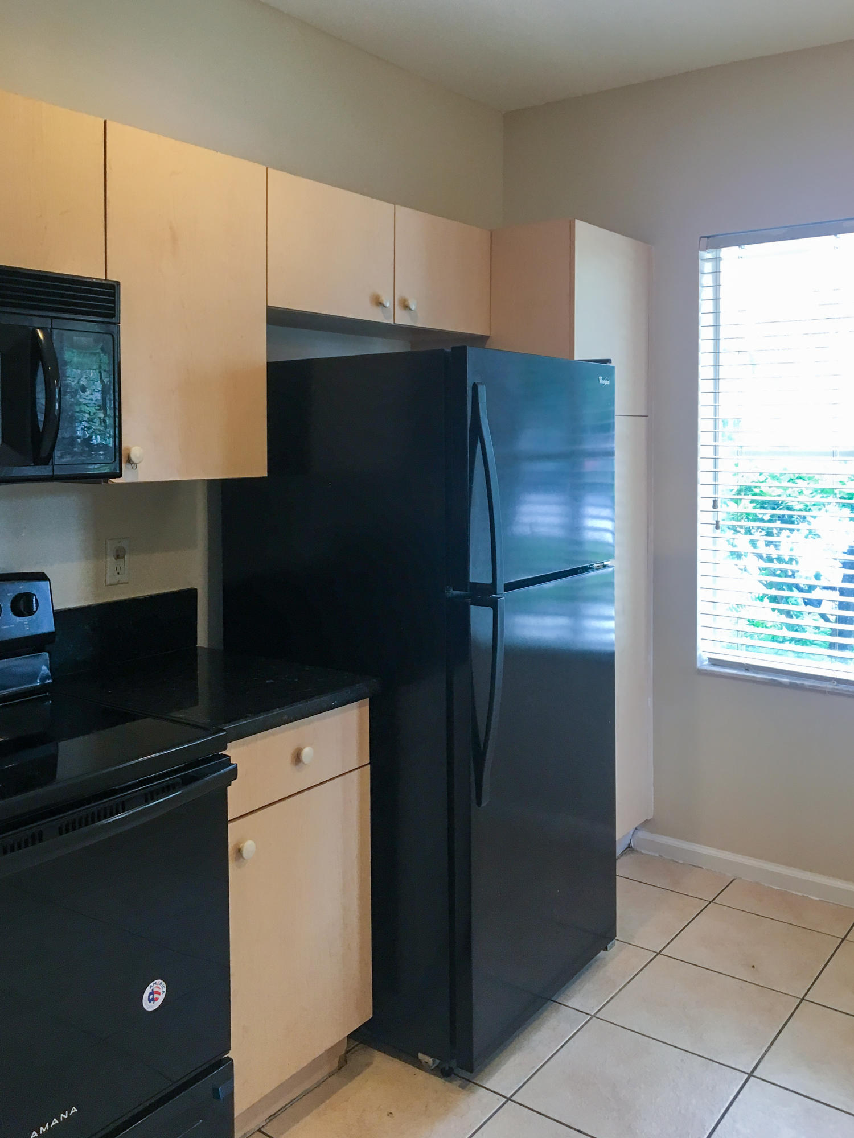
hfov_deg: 48.2
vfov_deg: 61.7
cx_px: 427
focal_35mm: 29
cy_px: 569
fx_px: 954
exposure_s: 1/30
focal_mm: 4.15
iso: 40
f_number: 2.2
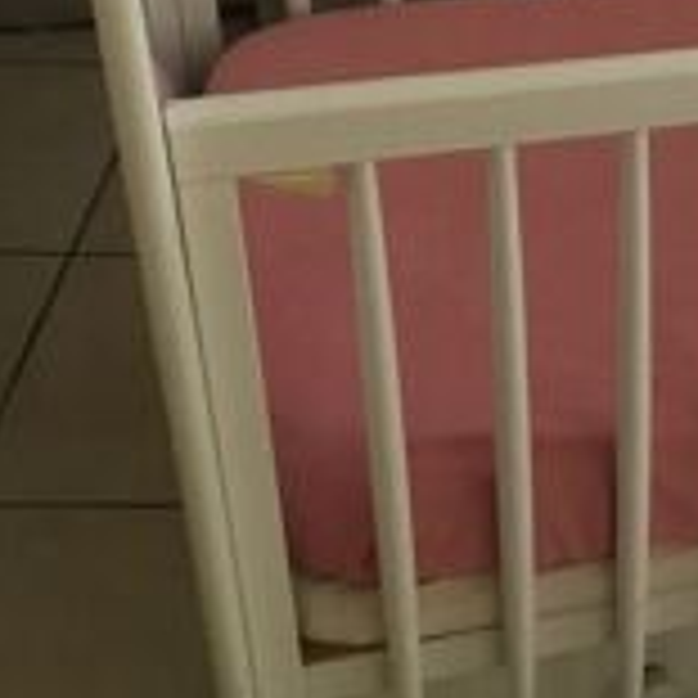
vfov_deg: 20.3
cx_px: 995
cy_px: 180
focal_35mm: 85
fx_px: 1939
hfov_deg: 18.5
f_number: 2.4
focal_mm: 3.3
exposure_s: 1/17
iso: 200
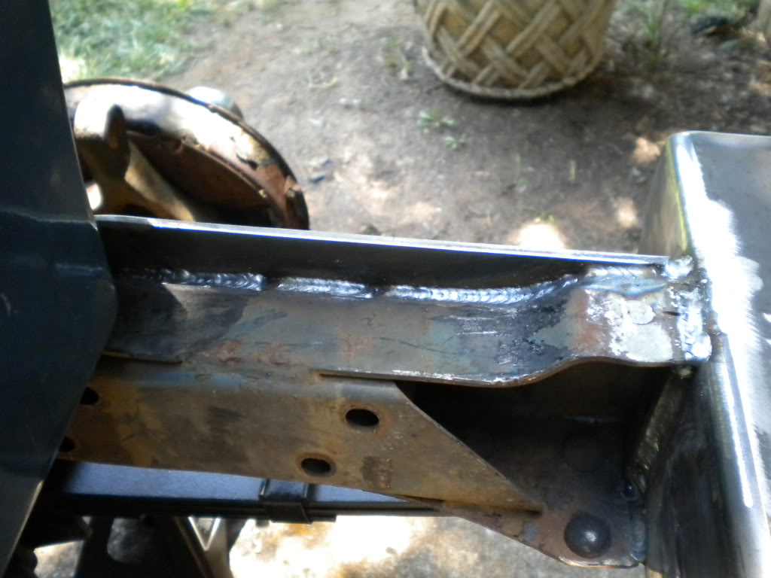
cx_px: 386
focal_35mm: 35
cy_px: 289
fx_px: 780
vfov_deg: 40.7
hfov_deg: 52.6
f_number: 3.1
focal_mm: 6.3
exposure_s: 1/272
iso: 400
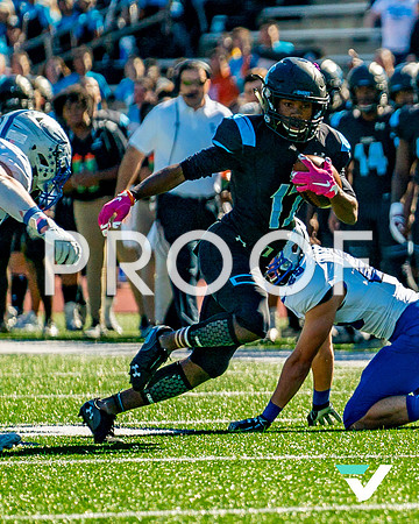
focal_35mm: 540
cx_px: 723
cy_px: 237
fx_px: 8378
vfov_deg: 3.6
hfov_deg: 2.9
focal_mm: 200
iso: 400
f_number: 2.8
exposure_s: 1/2000
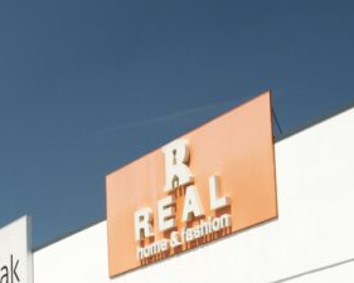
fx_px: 1111
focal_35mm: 106
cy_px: 364
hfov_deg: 17.5
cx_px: -35
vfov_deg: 14.0
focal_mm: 31
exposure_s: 1/250
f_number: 8
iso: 800
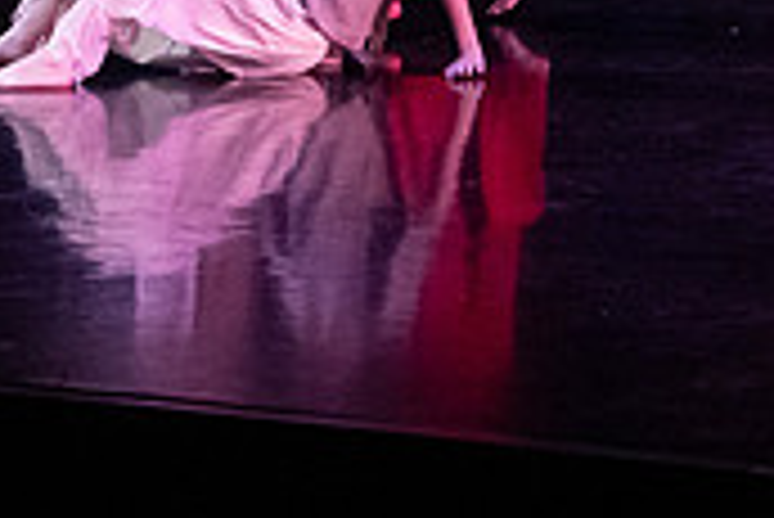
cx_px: 1130
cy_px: -291
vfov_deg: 8.2
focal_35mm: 163
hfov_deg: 12.1
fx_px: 3507
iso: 4000
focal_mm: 36
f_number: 4
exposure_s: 1/400
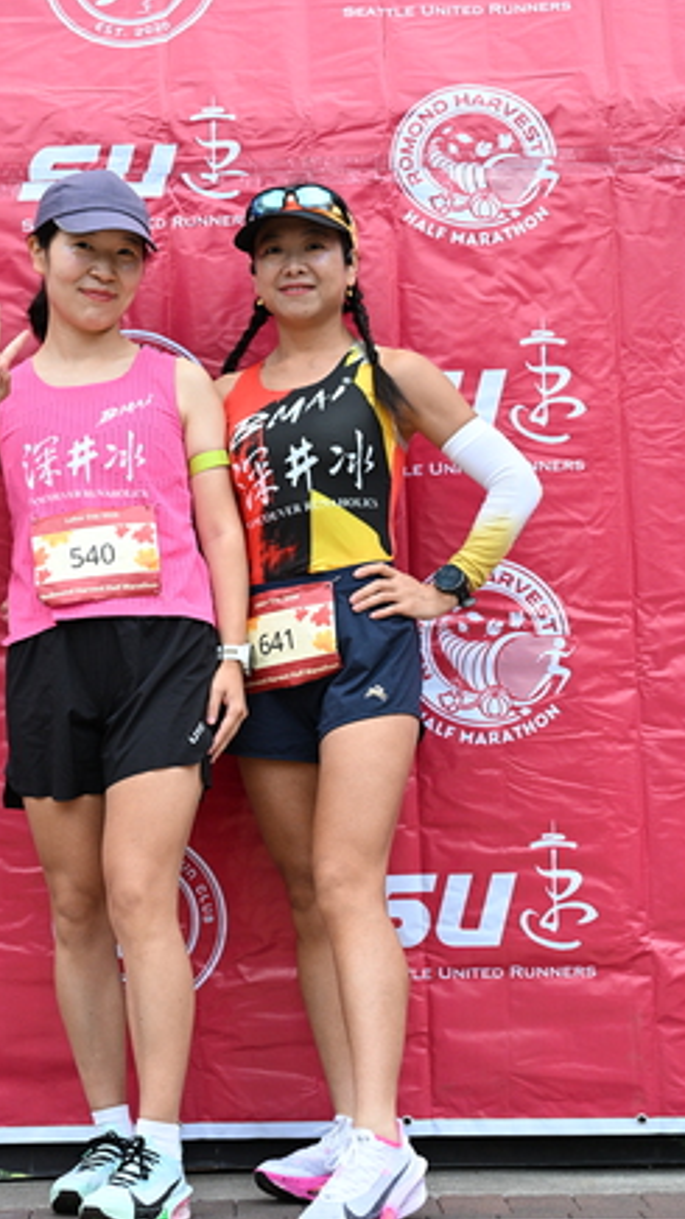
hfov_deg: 16.3
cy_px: 621
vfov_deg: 28.6
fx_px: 2391
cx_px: 250
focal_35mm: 74
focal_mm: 56
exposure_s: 1/400
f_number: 4
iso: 2000
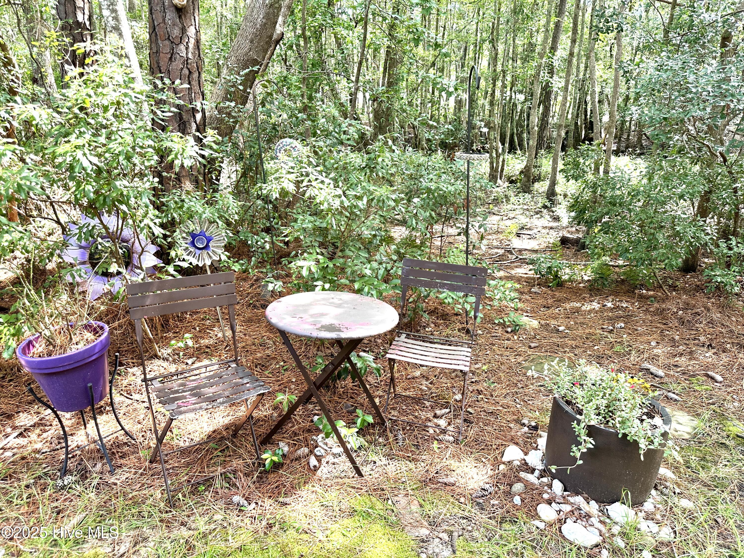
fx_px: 516
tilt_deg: -17.7
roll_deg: -1.0
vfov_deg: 56.8
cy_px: 279
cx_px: 372
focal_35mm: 24
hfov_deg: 71.6
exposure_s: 1/121
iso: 100
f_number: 1.78
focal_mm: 6.86
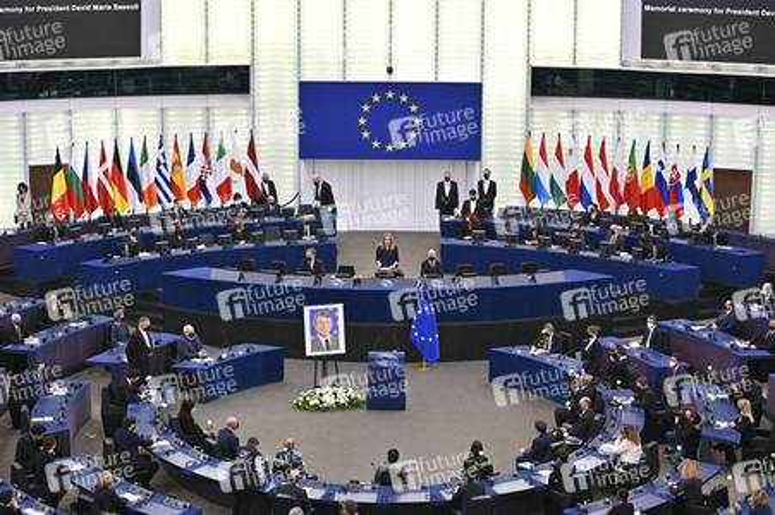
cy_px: 258
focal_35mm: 70
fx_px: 1506
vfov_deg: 19.4
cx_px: 388
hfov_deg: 28.9
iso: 800
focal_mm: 70
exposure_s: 1/320
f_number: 2.8
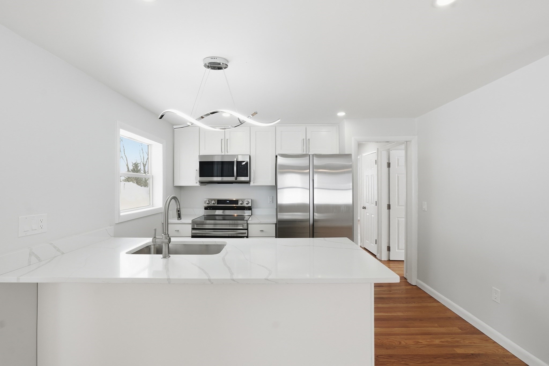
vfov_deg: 77.3
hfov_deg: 100.4
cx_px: 274
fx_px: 229
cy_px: 183
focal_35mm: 15
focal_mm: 10
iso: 100
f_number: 9
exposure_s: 1/6
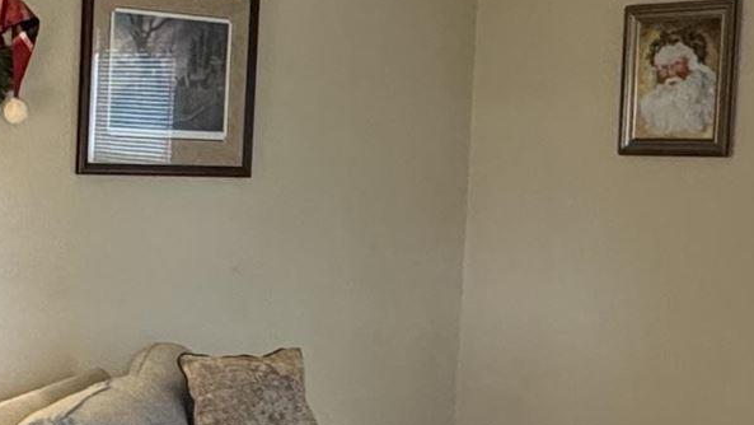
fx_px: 1580
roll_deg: -1.8
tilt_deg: -6.8
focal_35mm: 79
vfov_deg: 15.2
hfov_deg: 26.2
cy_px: 330
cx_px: 111
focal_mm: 2.22
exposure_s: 1/60
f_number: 2.2
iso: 320
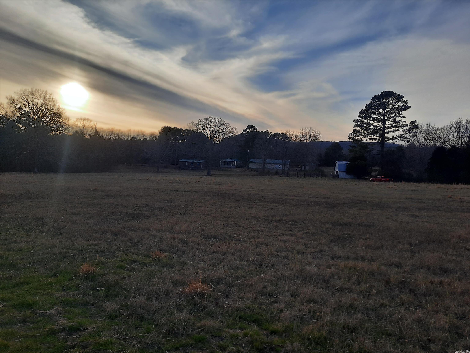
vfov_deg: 54.9
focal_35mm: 25
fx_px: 339
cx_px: 235
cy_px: 176
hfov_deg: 69.4
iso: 32
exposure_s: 1/655
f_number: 2
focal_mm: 4.6
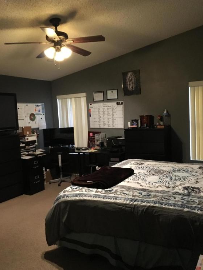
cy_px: 134
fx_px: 234
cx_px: 104
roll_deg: +3.3
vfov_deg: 59.9
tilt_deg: -4.2
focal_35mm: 30
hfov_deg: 46.8
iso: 320
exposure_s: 1/15
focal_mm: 4.15
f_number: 2.2
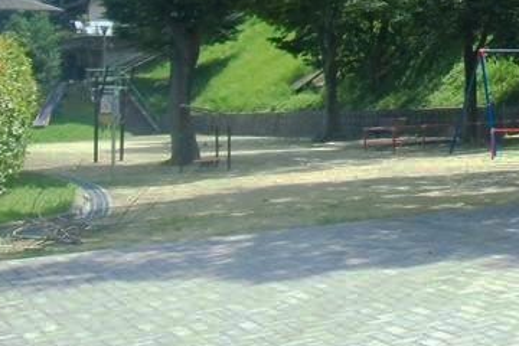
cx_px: 600
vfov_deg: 18.6
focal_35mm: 71
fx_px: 1024
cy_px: -13
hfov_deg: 25.9
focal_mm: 4.24
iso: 64
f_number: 3
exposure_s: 1/250
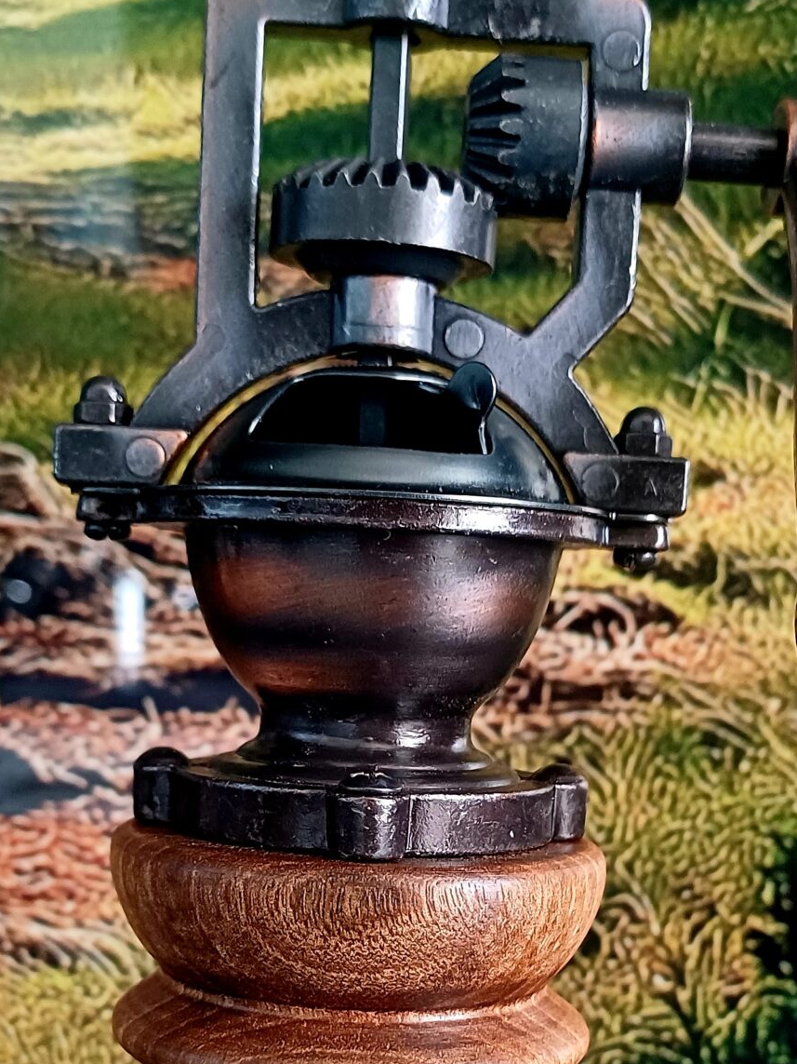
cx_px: 412
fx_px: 1719
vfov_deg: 33.7
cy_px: 786
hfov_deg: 26.1
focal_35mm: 56
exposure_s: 1/33.4
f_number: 1.8
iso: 320
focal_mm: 4.65
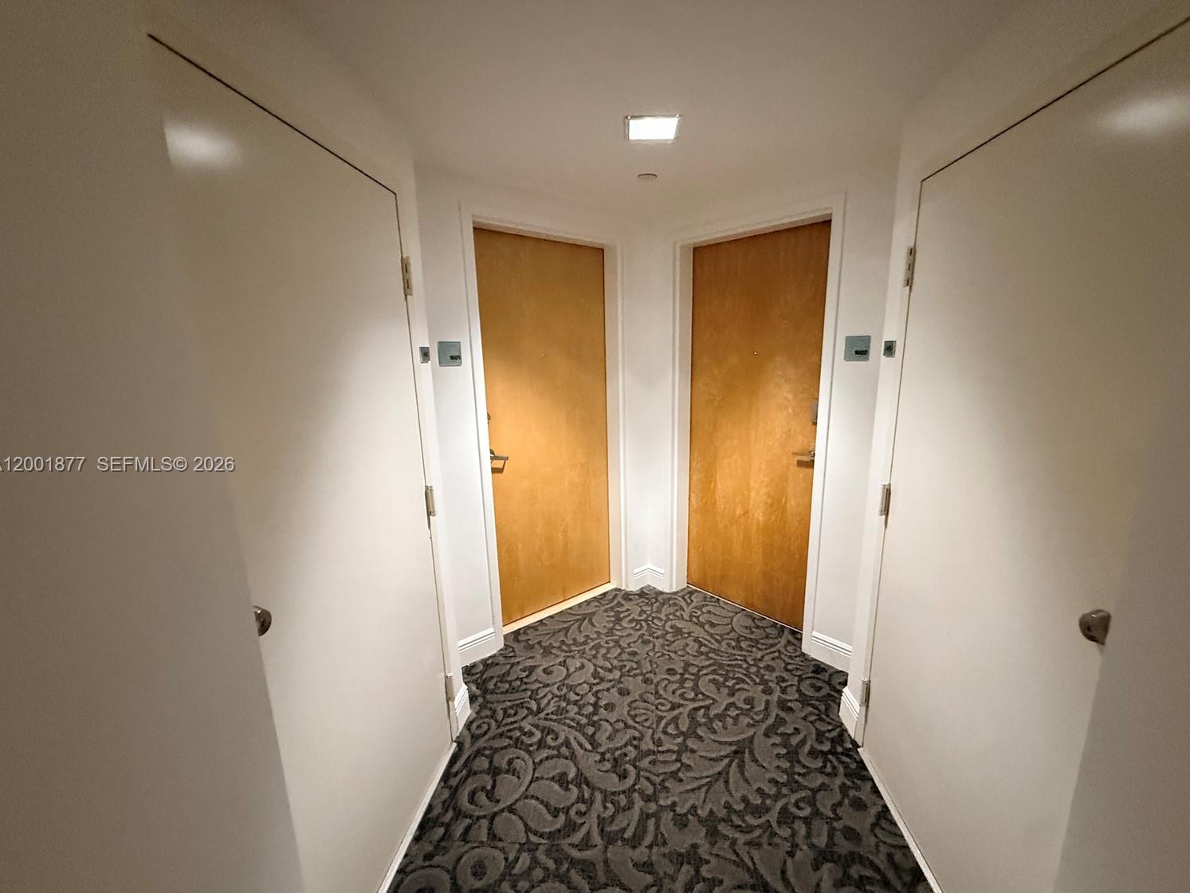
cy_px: 466
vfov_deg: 81.7
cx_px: 624
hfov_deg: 98.1
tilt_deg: -11.5
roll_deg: +1.3
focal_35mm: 15
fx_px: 516
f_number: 2.2
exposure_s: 1/60
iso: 800
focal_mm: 2.22
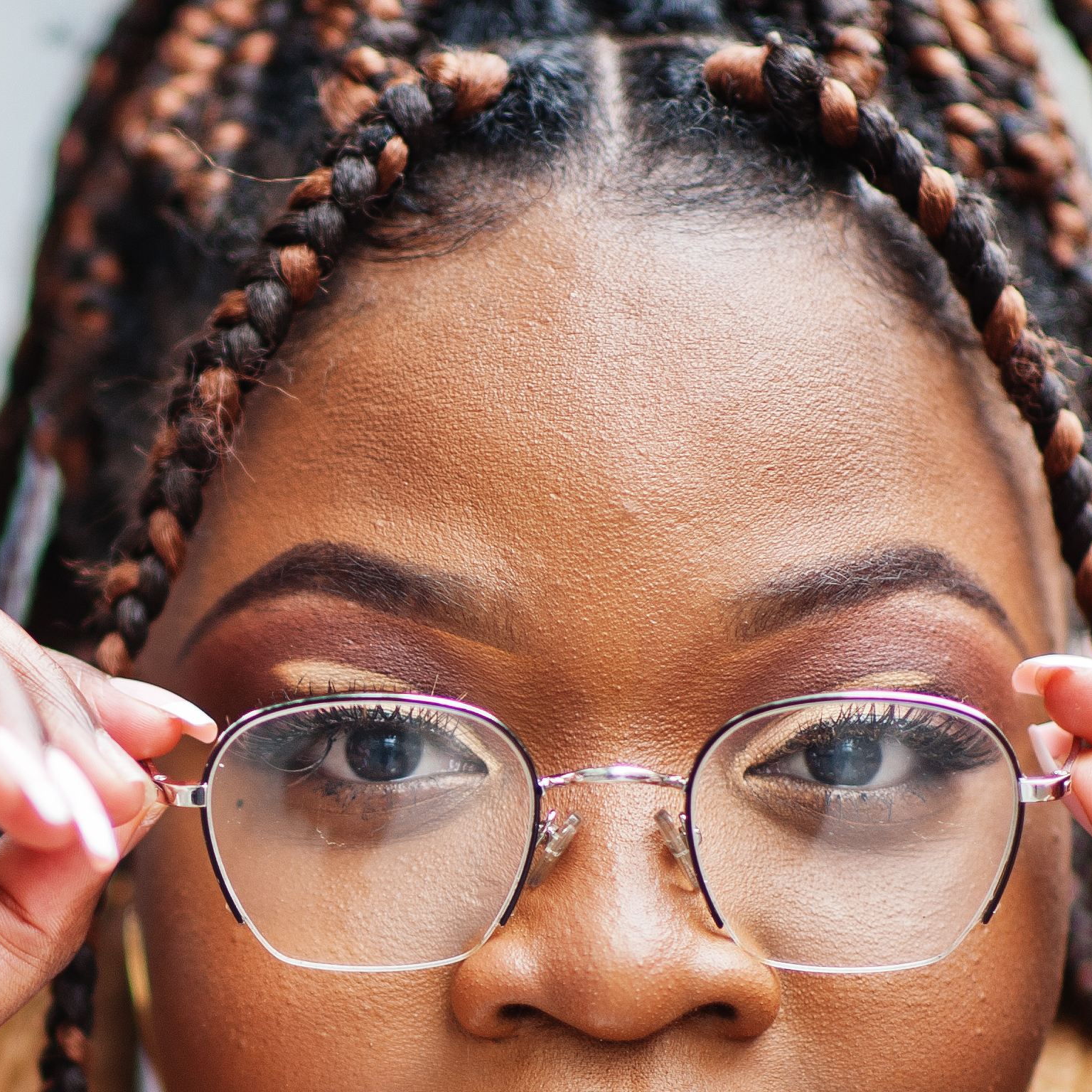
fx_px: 7138
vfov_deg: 8.7
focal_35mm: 200
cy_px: 813
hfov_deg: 8.7
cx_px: 63
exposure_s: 1/200
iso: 200
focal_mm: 85
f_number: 1.4
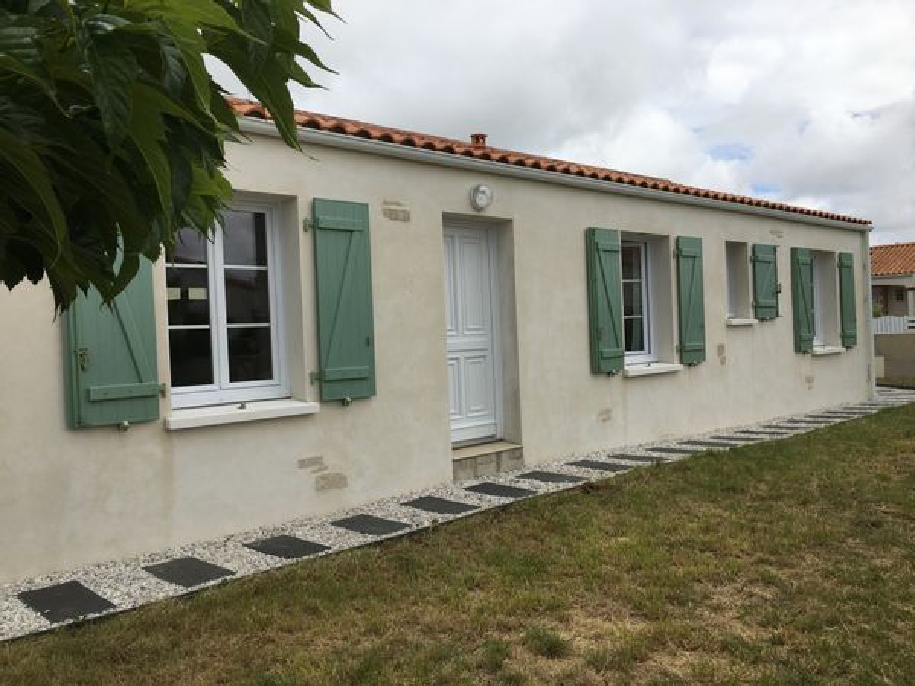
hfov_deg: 61.7
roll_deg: +2.6
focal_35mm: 29
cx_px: 458
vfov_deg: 48.2
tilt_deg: +0.0
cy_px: 343
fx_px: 767
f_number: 2.2
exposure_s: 1/2137
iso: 25
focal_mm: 4.15
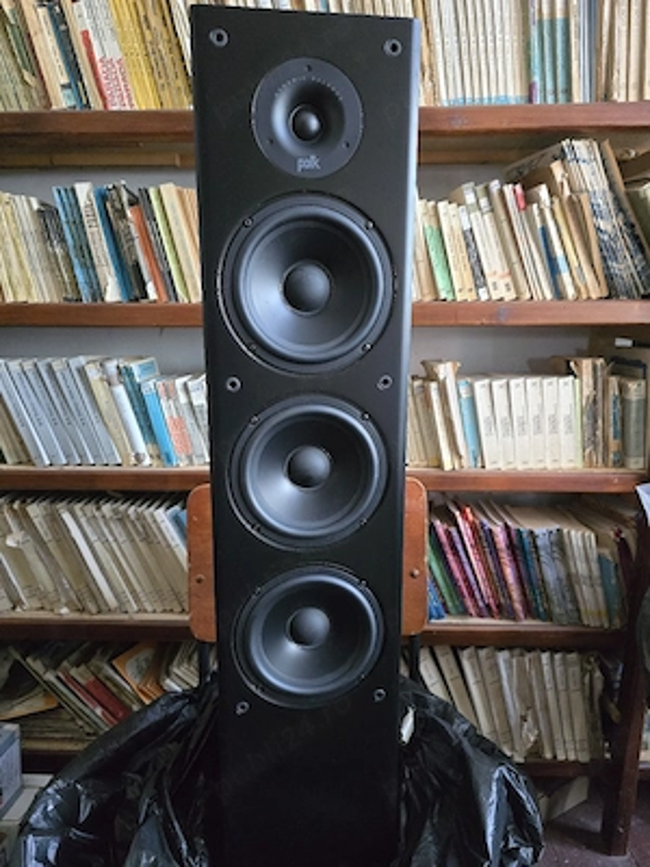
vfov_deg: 73.9
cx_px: 325
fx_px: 576
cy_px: 434
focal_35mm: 23
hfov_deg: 58.9
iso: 2000
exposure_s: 1/100
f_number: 1.7
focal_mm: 6.3
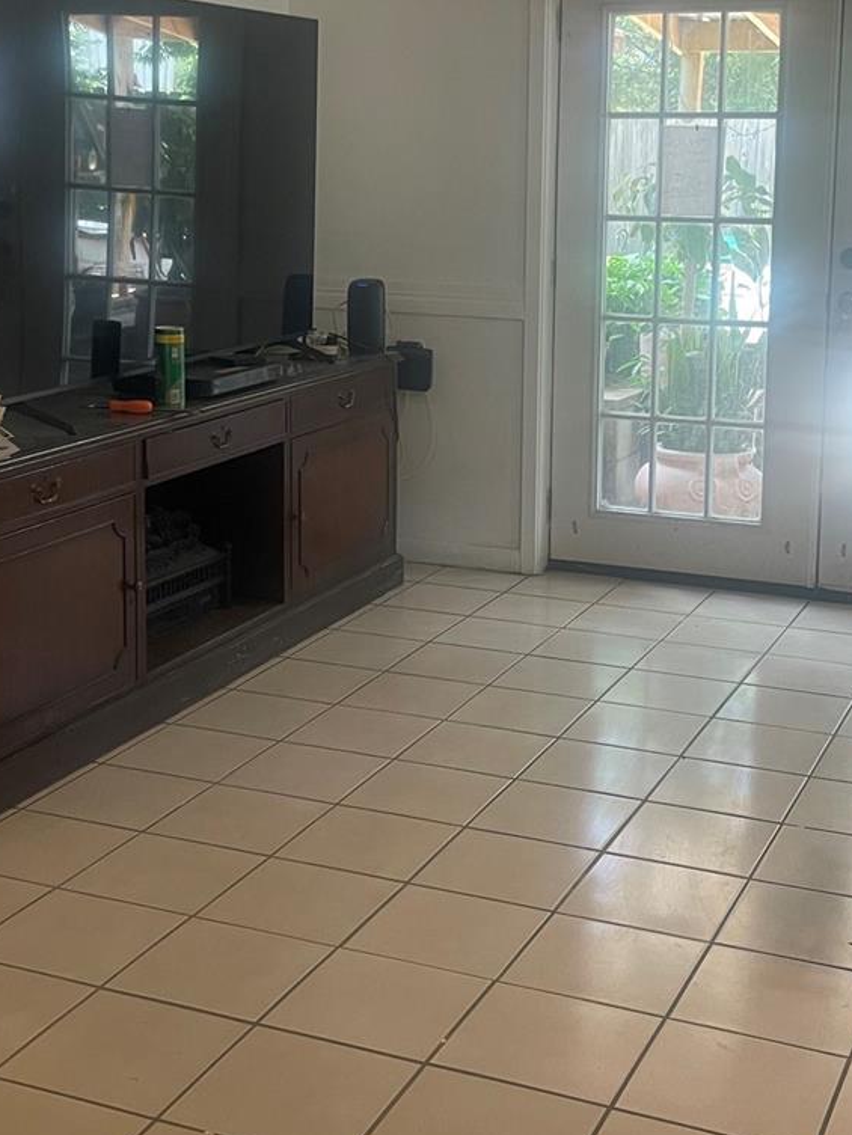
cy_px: 433
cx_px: 437
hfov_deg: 28.6
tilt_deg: -6.8
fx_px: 1673
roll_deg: +0.3
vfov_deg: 37.3
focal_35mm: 51
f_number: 1.6
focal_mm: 5.1
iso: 100
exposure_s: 1/60
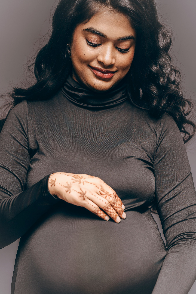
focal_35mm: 113
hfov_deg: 12.1
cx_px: 93
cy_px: 162
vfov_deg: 18.1
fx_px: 923
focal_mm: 101
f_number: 4
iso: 100
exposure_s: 1/160
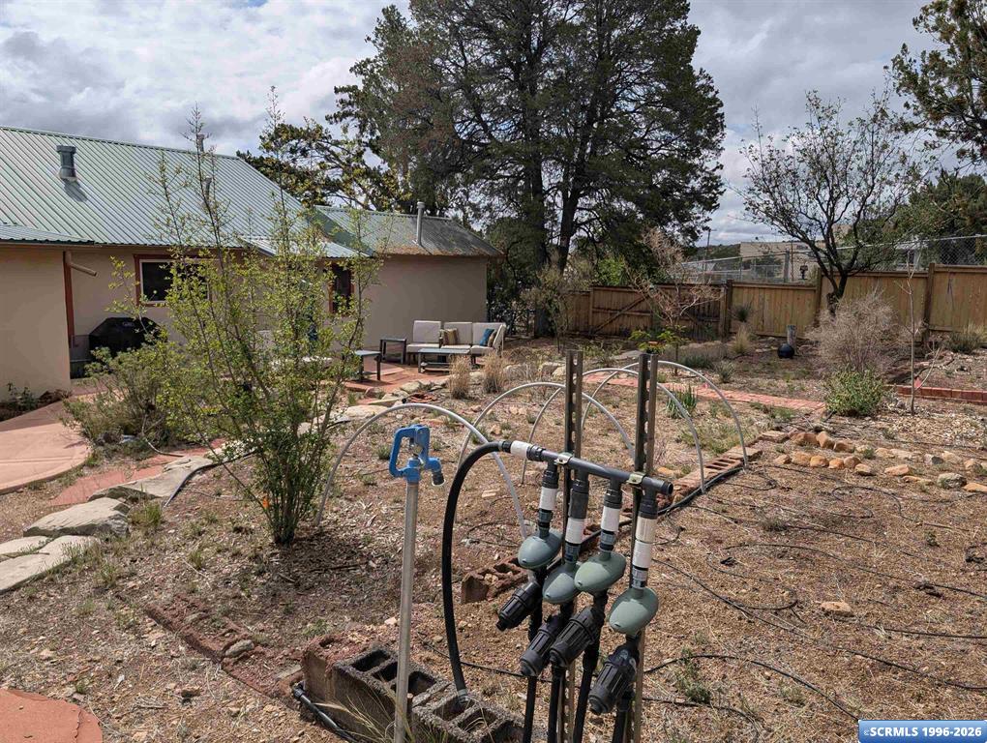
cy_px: 372
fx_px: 685
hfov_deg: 71.5
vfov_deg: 56.9
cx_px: 494
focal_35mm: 24
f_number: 1.68
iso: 22
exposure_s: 1/2786
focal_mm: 6.9
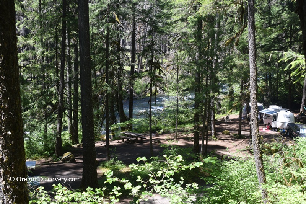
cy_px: 102
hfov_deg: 35.1
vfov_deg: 23.8
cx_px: 153
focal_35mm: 57
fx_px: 484
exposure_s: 1/250
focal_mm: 38
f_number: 8
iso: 400
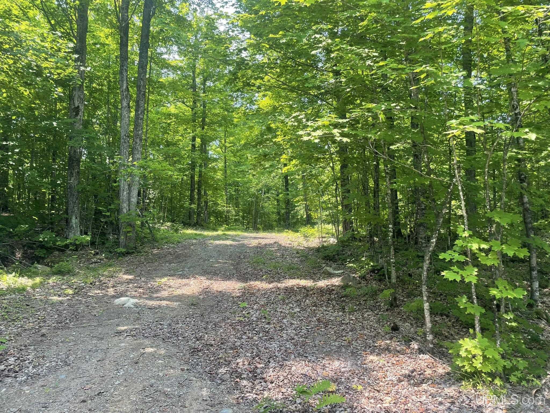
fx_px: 413
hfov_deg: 67.3
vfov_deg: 53.1
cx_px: 275
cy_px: 206
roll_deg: +2.4
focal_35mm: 26
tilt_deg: +5.8
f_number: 1.6
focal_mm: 4.2
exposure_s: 1/389
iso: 32
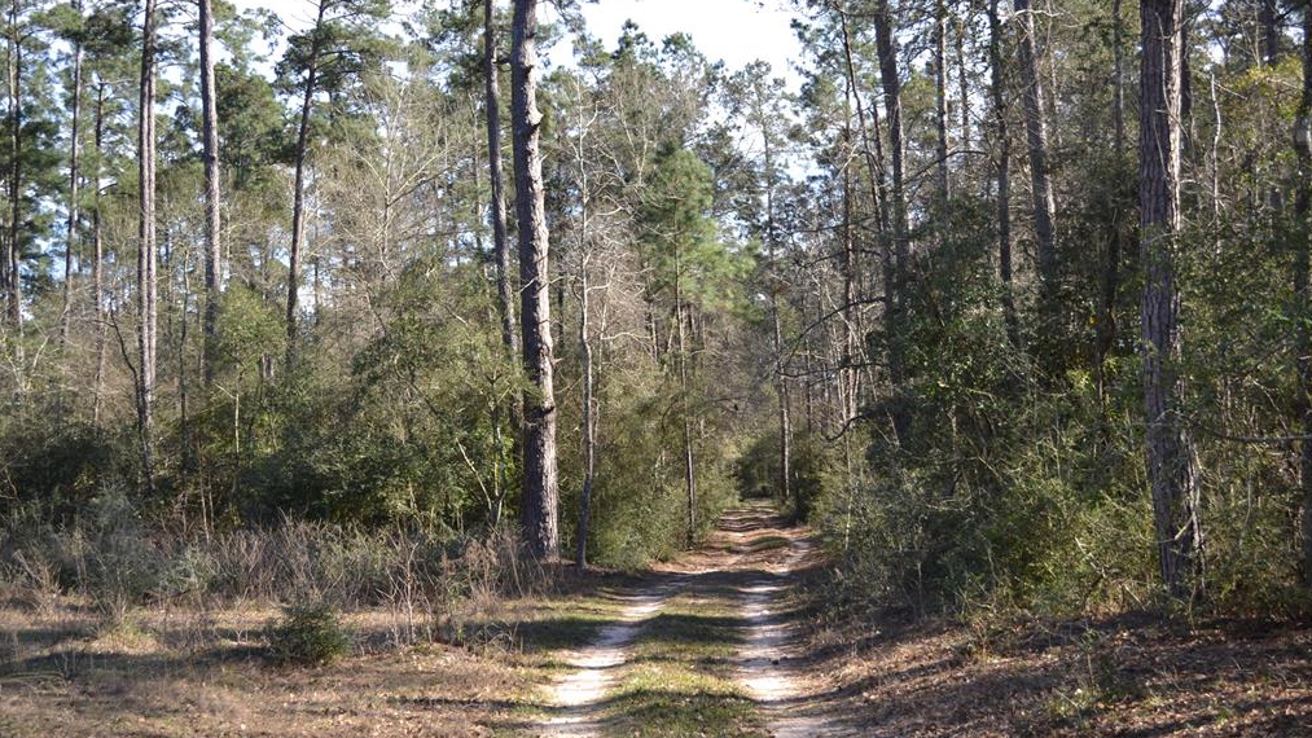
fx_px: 1879
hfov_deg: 38.5
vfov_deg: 22.2
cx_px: 655
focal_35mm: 54
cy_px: 299
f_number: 5
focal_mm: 34
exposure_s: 1/160
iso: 100
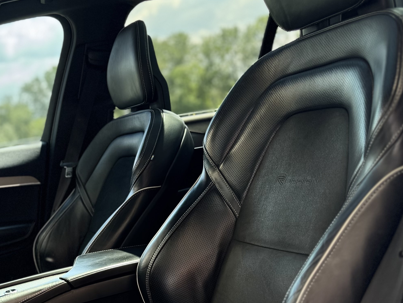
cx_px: 18
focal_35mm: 49
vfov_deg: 28.6
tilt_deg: -9.8
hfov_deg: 35.8
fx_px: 570
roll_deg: +8.6
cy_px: 269
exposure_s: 1/178
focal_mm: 6.76
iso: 80
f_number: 1.78
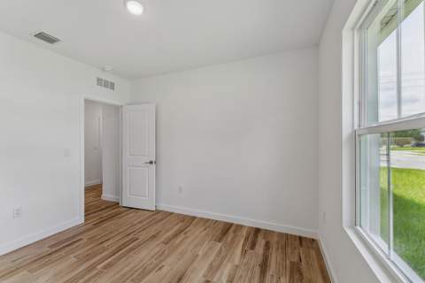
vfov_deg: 81.2
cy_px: 142
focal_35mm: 14
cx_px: 212
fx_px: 165
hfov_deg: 104.3
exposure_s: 1/6
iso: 200
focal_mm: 14
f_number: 8
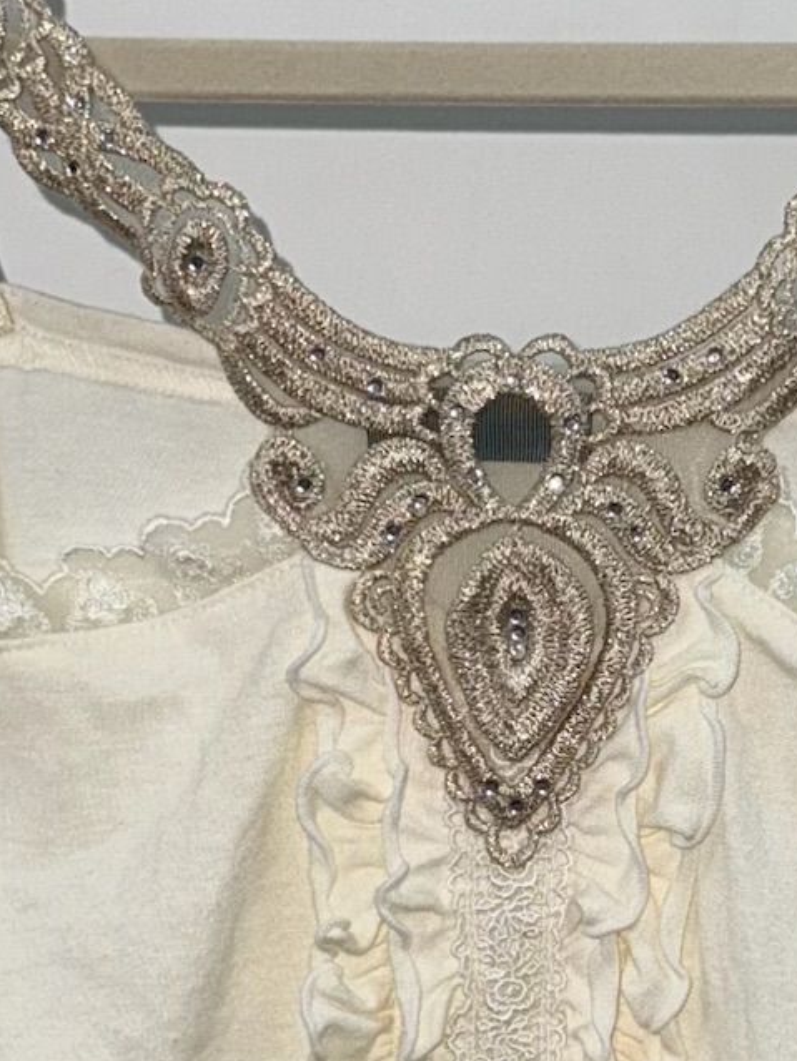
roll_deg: -1.4
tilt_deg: -8.9
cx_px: 527
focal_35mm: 77
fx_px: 2362
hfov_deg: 19.1
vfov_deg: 24.7
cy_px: 918
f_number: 1.78
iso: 64
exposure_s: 1/121
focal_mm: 6.76
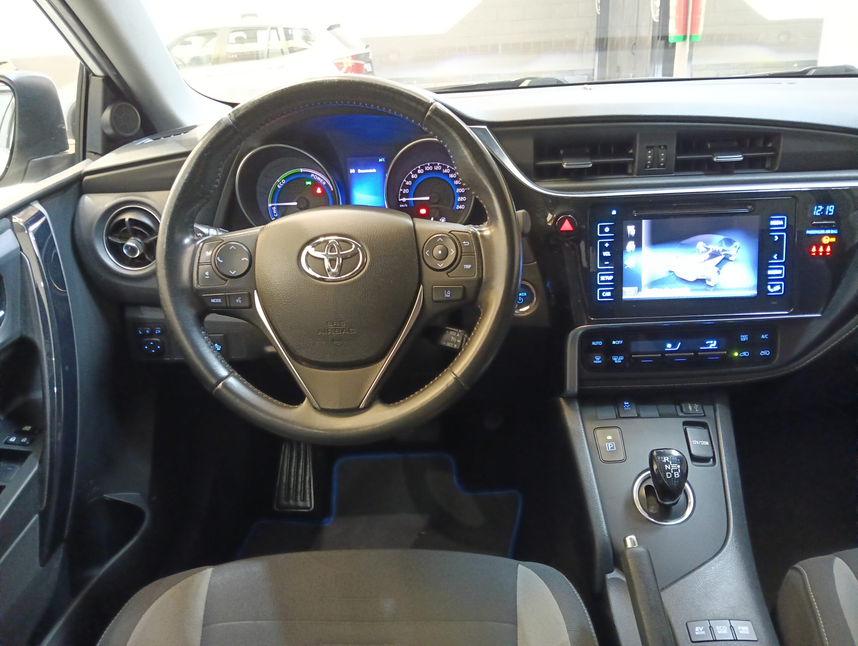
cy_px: 323
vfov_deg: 51.5
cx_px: 429
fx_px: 670
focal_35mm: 27
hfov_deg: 65.2
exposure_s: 1/14.3
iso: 1600
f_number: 16
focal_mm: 3.98
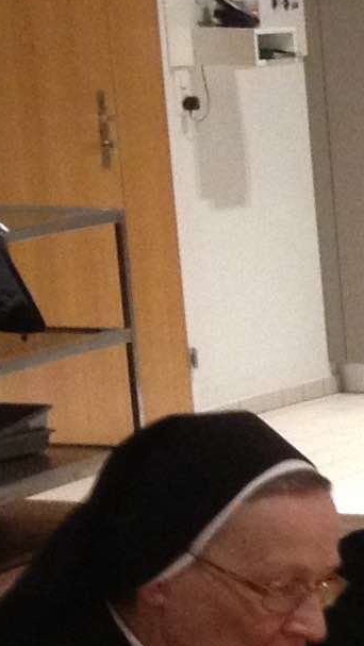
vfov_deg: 10.3
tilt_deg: -15.2
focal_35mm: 205
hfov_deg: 5.2
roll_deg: -1.9
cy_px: 795
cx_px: 1505
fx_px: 3513
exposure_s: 1/20
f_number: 2.4
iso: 250
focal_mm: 4.28
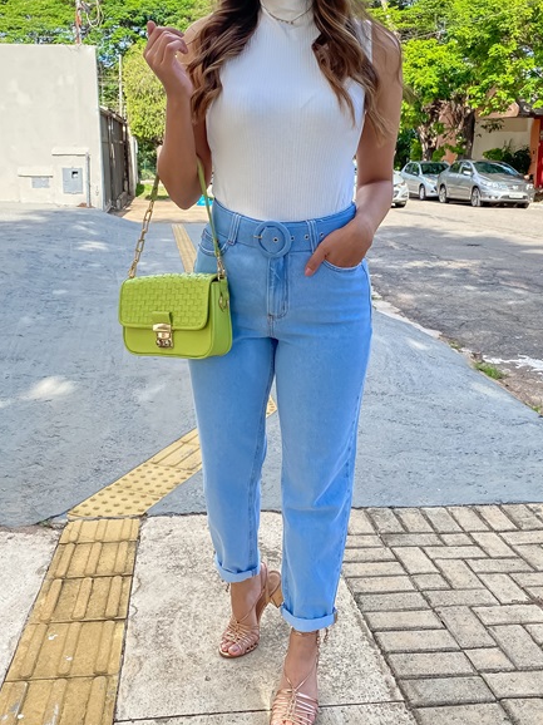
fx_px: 754
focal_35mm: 36
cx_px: 275
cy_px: 288
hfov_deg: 39.6
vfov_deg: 51.0
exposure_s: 1/950
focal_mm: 4.25
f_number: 1.8
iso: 32
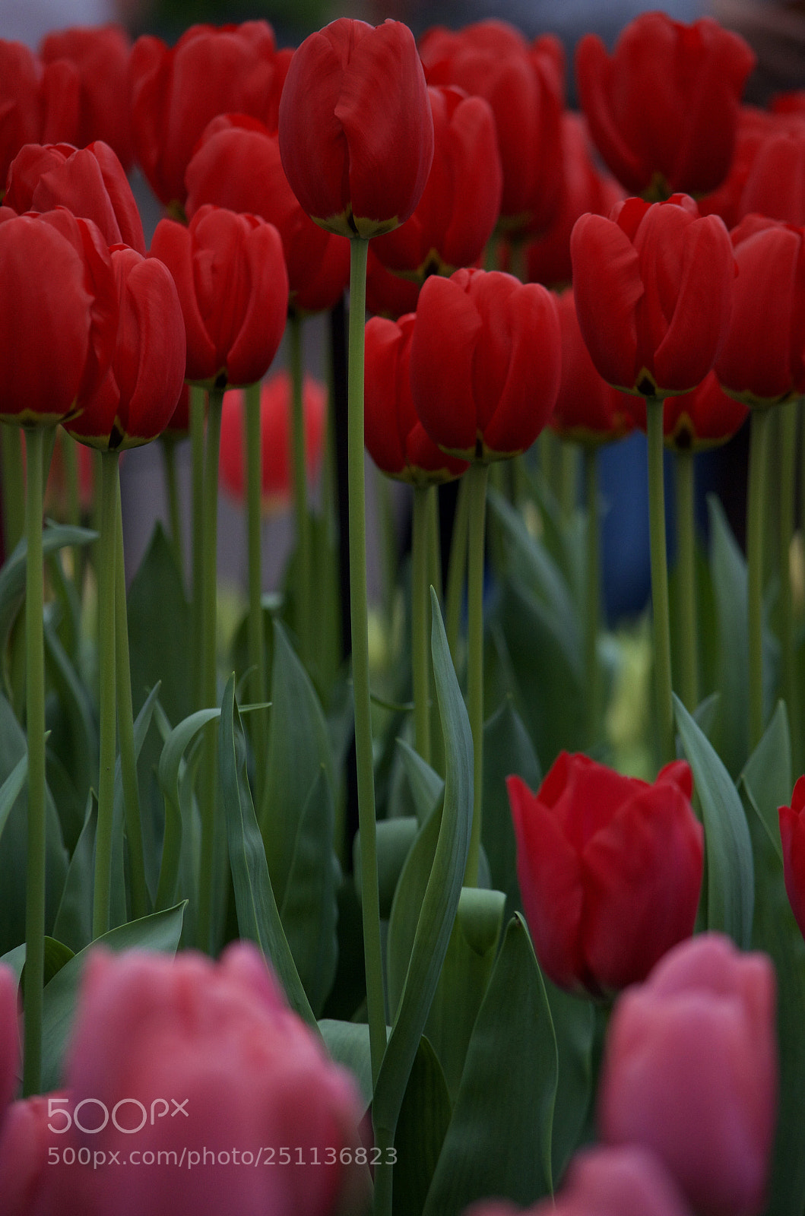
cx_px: 402
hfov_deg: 5.4
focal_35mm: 255
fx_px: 8595
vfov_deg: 8.1
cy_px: 608
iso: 800
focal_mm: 170
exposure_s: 1/200
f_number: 5
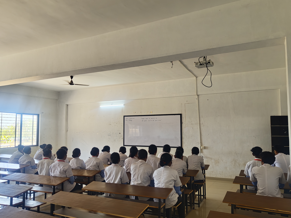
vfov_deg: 49.7
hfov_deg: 63.4
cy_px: 109
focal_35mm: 28
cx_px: 146
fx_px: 235
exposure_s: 1/125
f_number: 1.88
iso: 50
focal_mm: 5.59
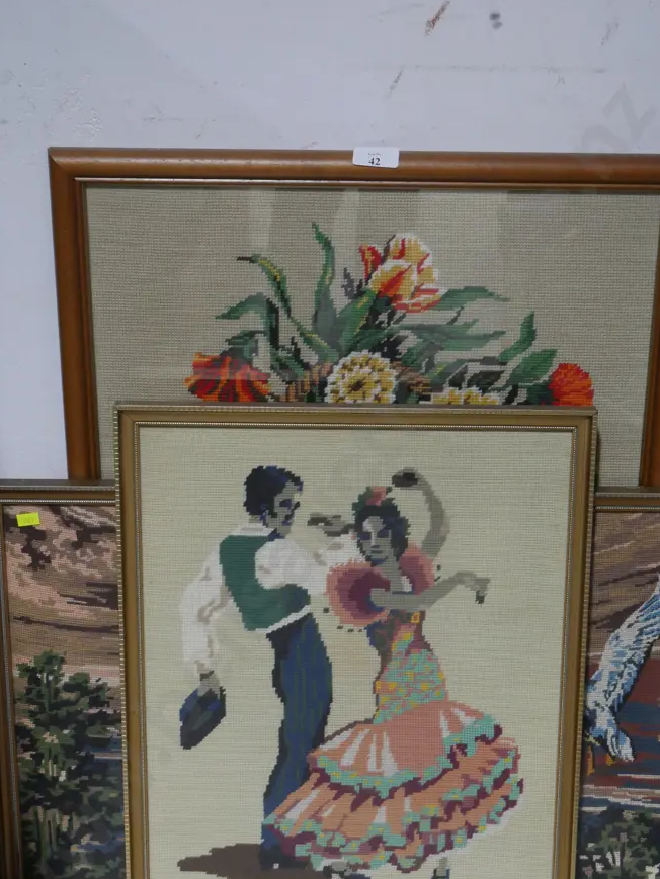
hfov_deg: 22.3
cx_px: 328
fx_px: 1677
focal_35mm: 66
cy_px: 511
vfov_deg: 29.3
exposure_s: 1/60
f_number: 5.3
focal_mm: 28
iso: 1250
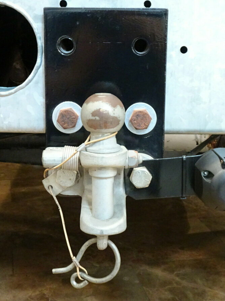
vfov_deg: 33.2
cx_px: 110
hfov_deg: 25.2
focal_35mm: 58
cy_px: 149
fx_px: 503
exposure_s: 1/6
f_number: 4
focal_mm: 7.3
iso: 1000
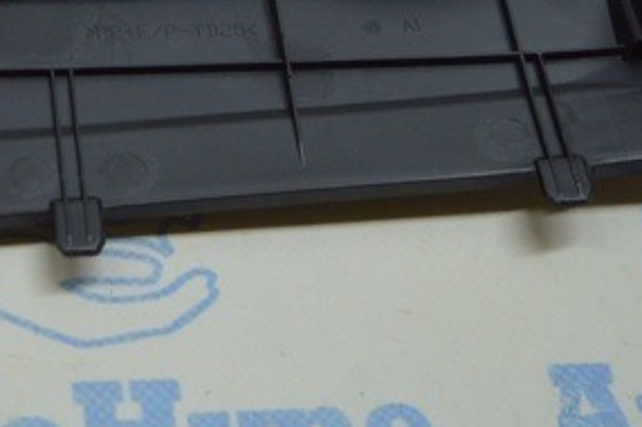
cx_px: -166
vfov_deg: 11.8
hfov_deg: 17.2
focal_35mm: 113
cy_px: -107
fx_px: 2009
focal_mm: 21
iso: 400
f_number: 3.8
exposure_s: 1/125
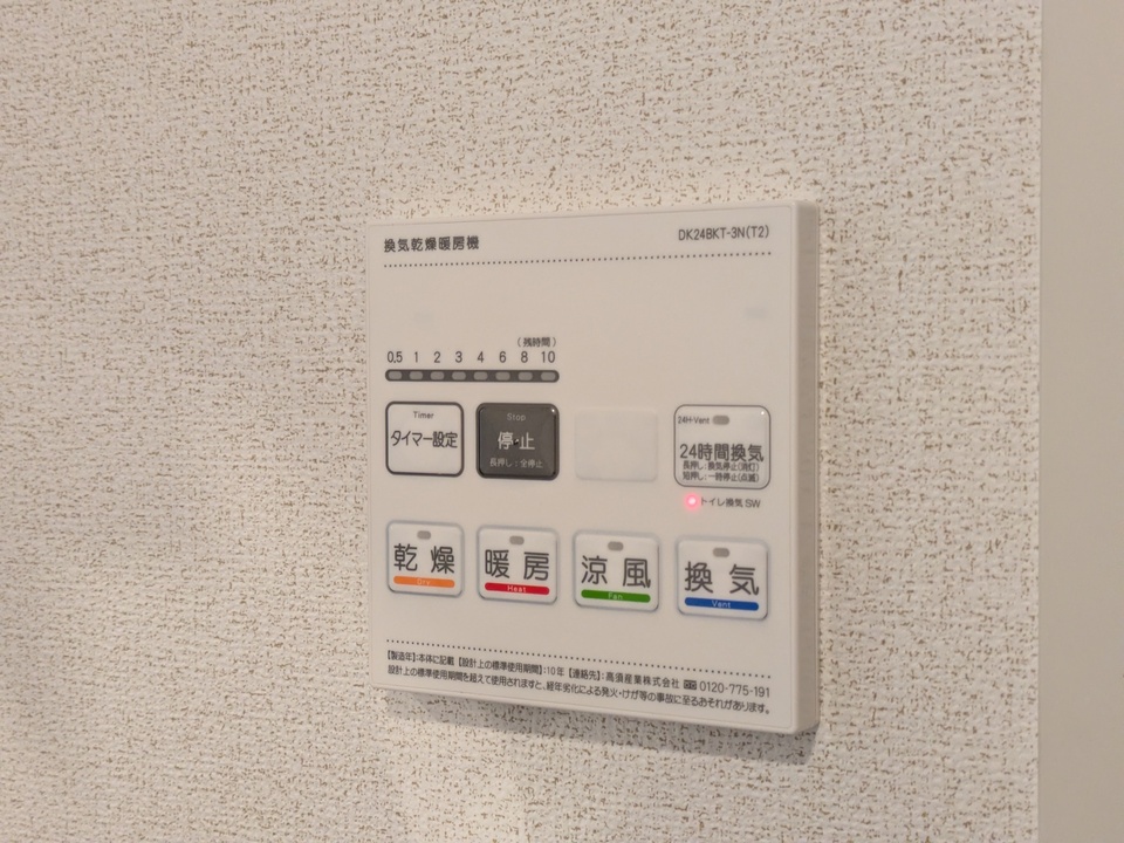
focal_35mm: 51
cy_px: 422
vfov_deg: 28.6
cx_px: 562
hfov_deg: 37.5
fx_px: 1656
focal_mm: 5.43
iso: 603
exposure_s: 1/120
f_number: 1.89
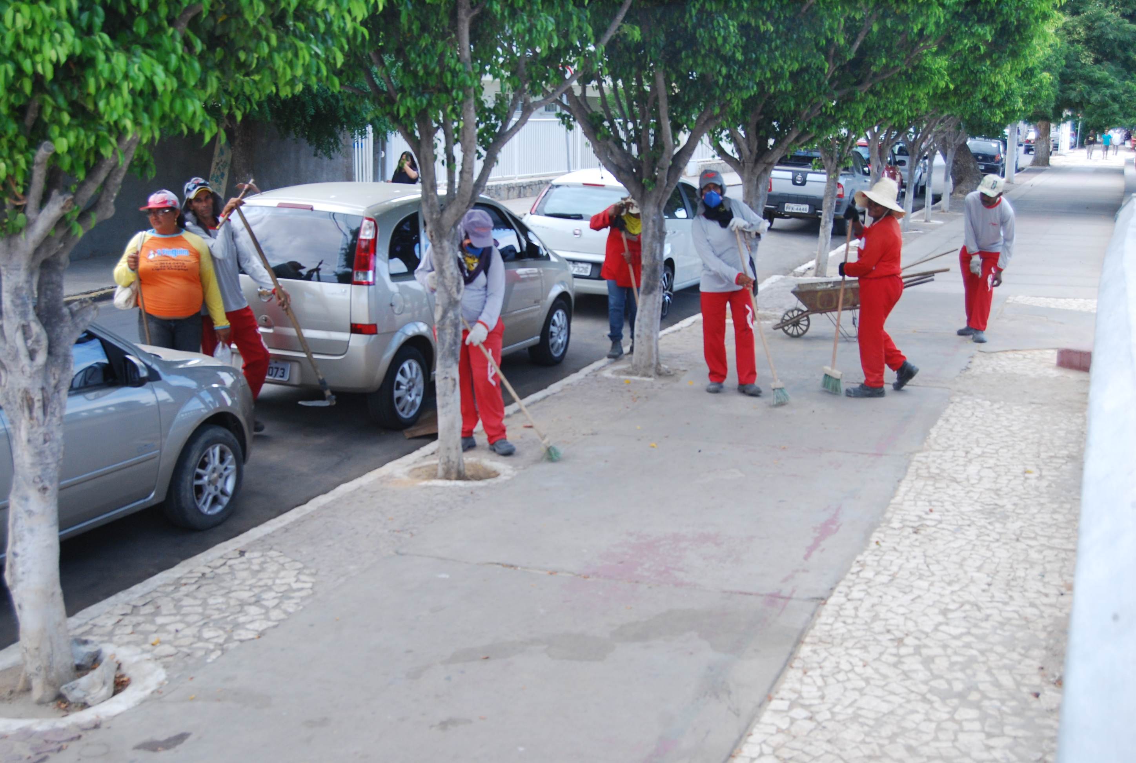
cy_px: 382
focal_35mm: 42
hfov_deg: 46.3
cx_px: 568
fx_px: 1328
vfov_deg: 32.0
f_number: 4.5
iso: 400
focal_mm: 28
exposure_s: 1/800
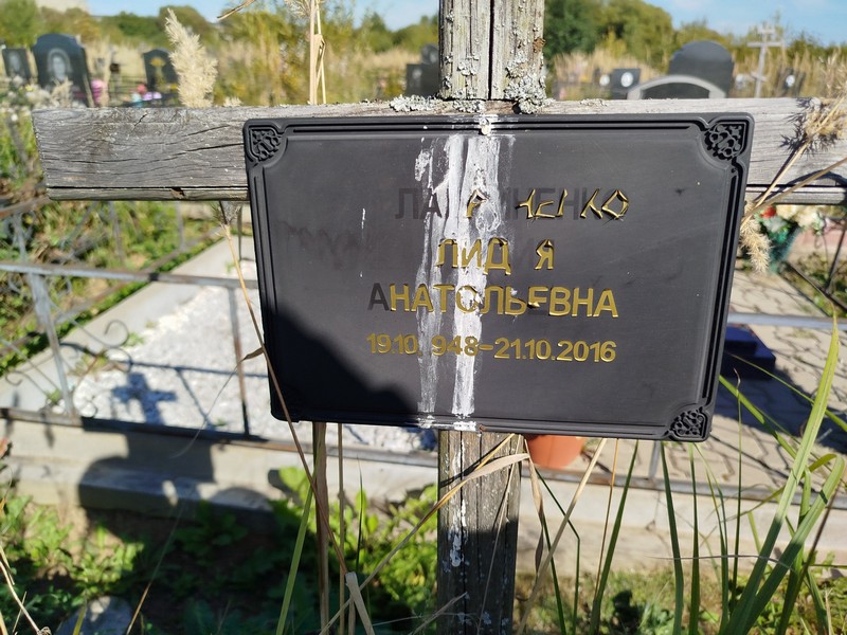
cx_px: 424
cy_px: 318
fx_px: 587
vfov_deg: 56.8
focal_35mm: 24
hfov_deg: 71.6
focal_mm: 5.31
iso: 50
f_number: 1.7
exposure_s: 1/1032
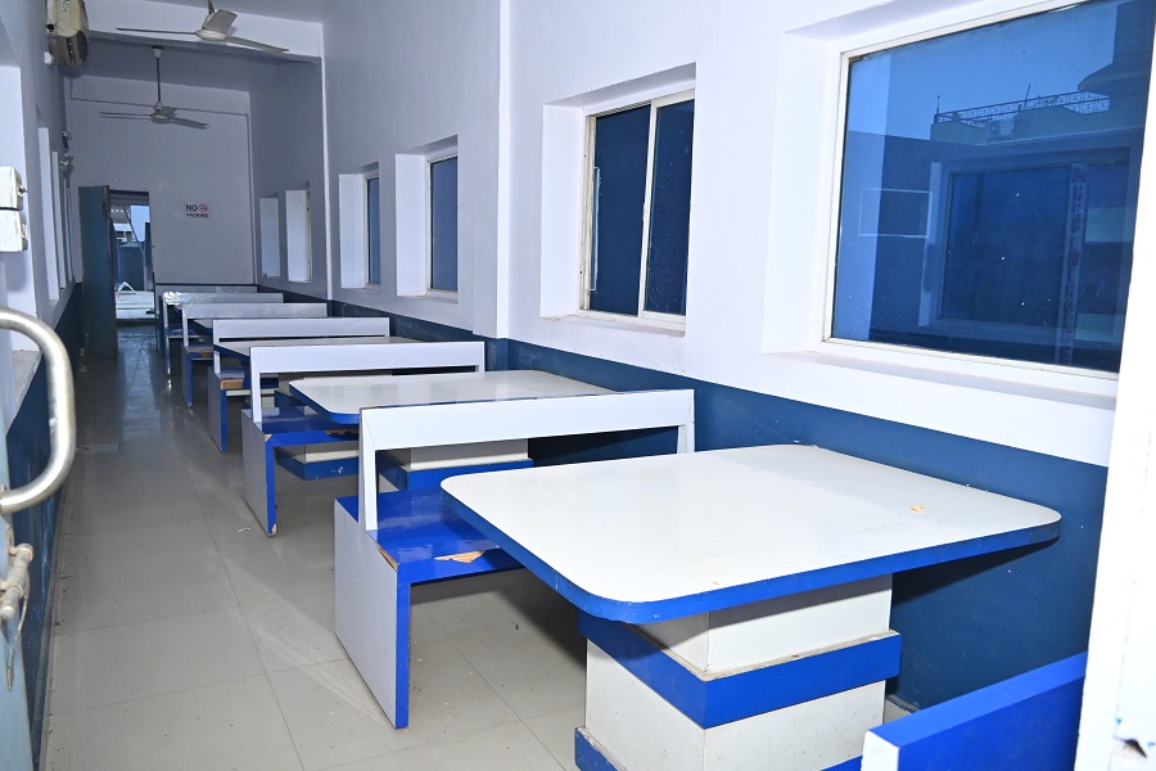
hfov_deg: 67.4
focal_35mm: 27
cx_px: 578
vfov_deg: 47.9
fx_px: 867
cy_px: 386
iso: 1250
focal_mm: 18
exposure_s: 1/160
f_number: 3.5
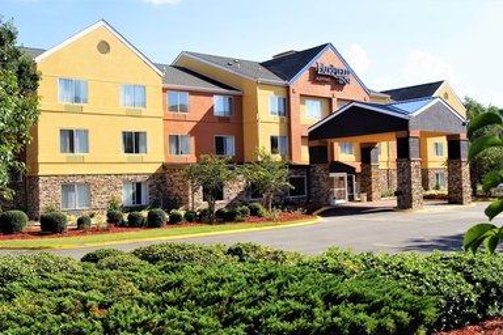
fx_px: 545
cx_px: 252
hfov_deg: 49.6
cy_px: 168
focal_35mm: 39
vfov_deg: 34.2
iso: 100
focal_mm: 26
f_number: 13
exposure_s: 1/80
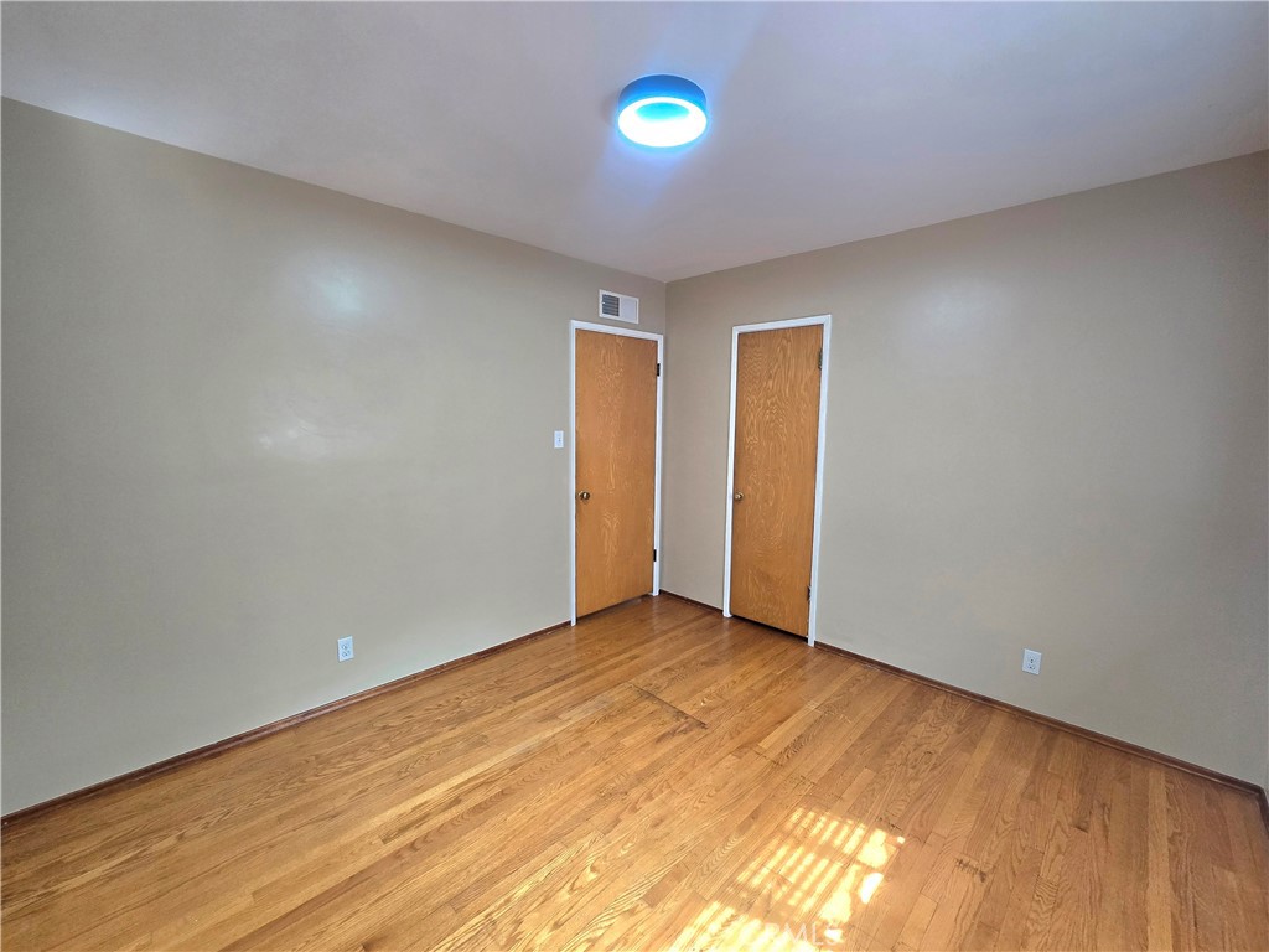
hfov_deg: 106.2
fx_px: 477
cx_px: 634
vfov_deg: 89.9
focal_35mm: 13
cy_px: 476
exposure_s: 1/60.2
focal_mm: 2.2
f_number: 2.2
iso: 200
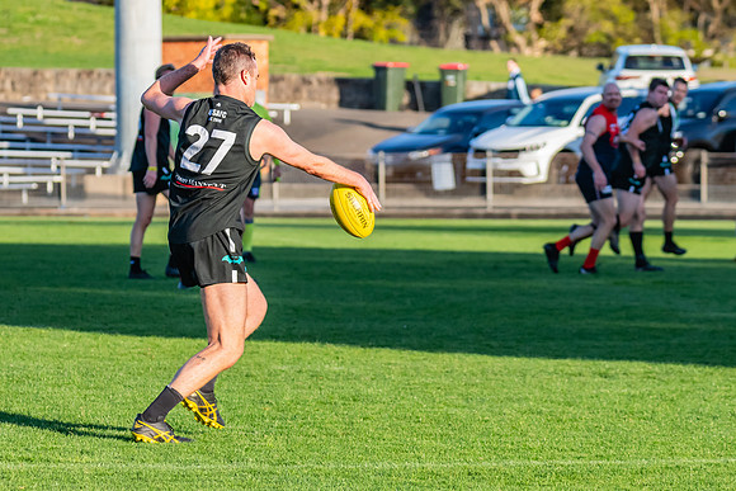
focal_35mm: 272
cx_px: 254
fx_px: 5553
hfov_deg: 7.6
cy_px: 172
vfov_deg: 5.1
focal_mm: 170
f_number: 6.3
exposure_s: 1/1600
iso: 800
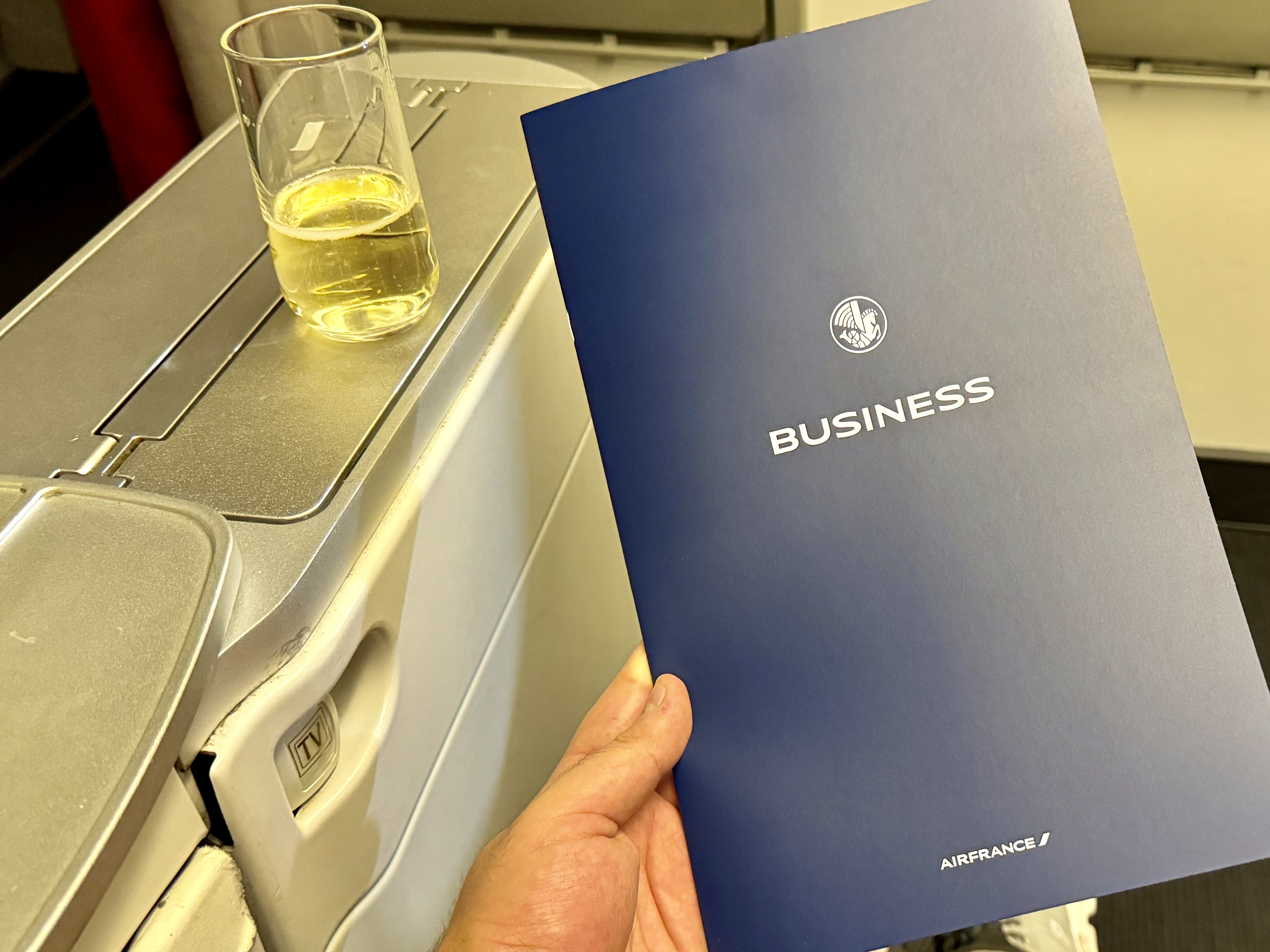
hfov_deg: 50.5
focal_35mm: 36
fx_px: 1321
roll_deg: -0.4
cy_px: 496
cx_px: 842
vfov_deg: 39.6
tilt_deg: -41.1
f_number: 1.78
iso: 640
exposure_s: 1/58
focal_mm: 6.86
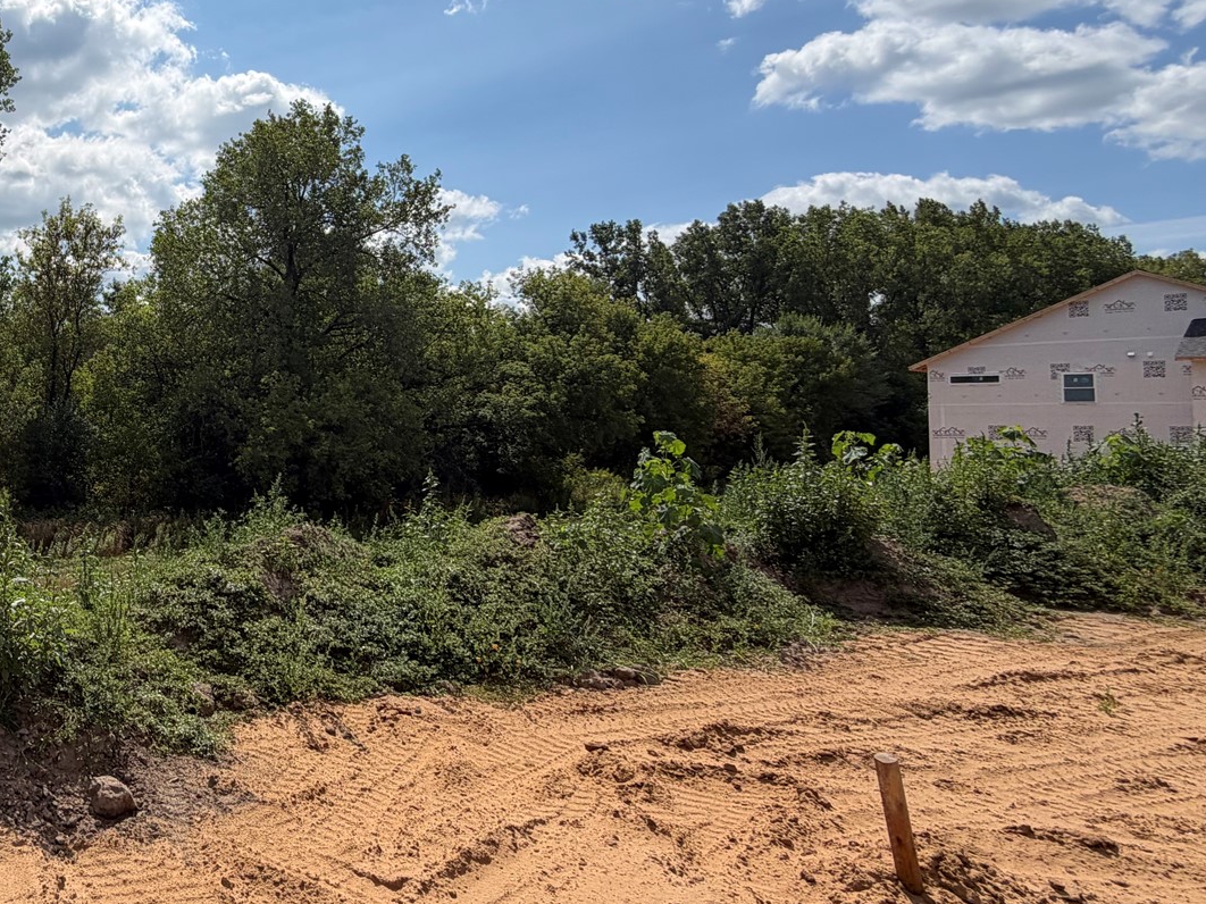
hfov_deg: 55.3
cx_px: 89
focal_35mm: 27
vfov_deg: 51.1
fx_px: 940
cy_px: 373
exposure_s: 1/1656
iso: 20
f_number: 2.2
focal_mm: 2.22
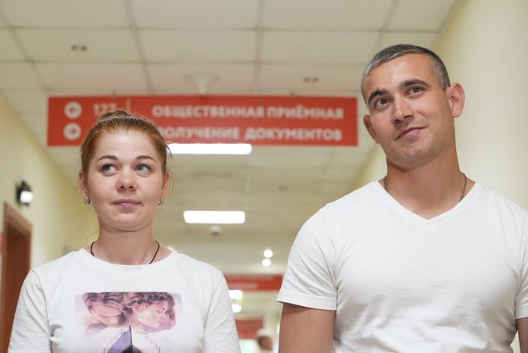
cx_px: 264
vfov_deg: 18.0
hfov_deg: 26.6
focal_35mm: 76
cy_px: 176
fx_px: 1116
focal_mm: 76
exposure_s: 1/200
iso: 5000
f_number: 5.6
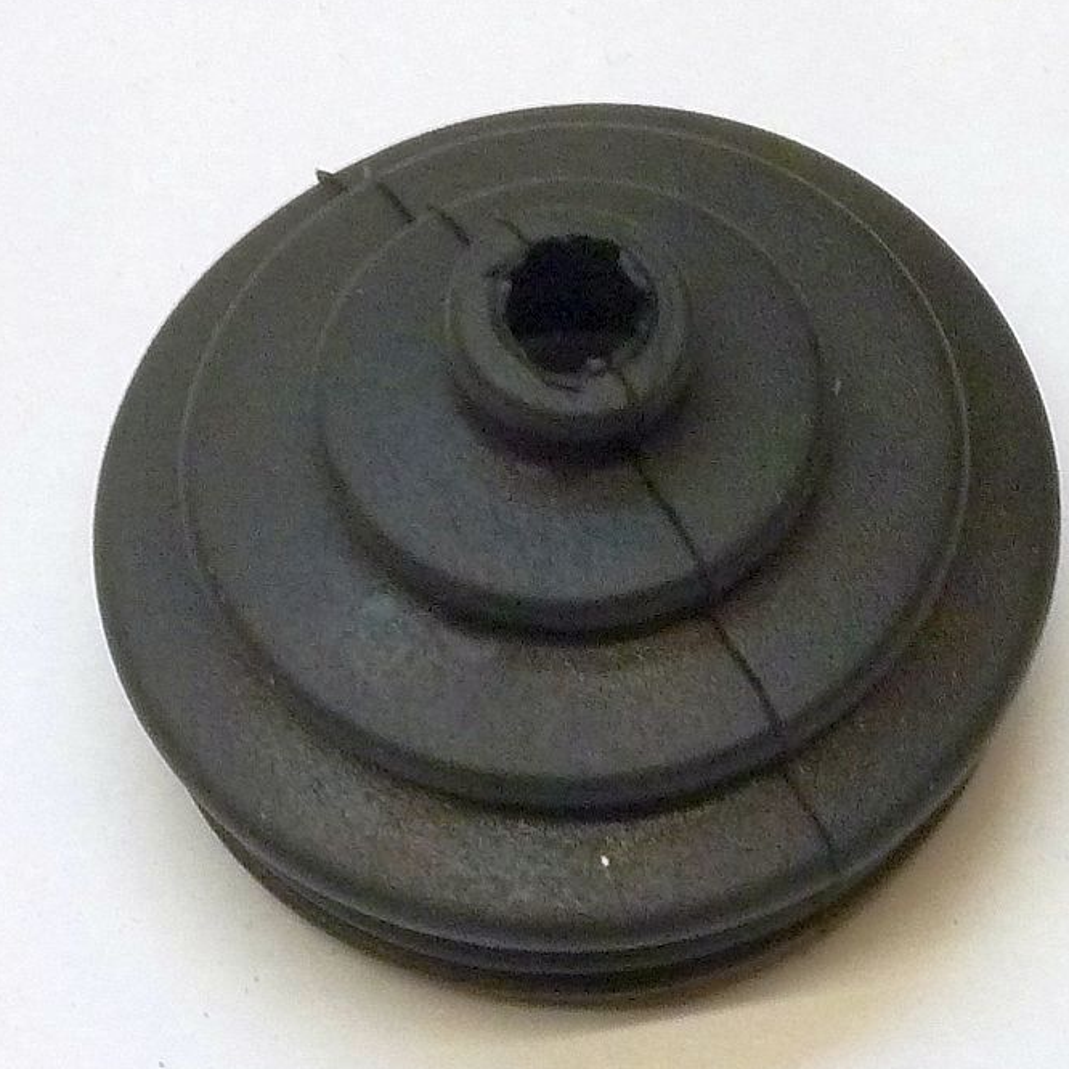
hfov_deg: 32.8
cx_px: 587
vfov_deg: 32.8
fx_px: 1817
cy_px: 539
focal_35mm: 52
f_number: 3.7
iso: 320
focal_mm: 6.9
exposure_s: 1/30
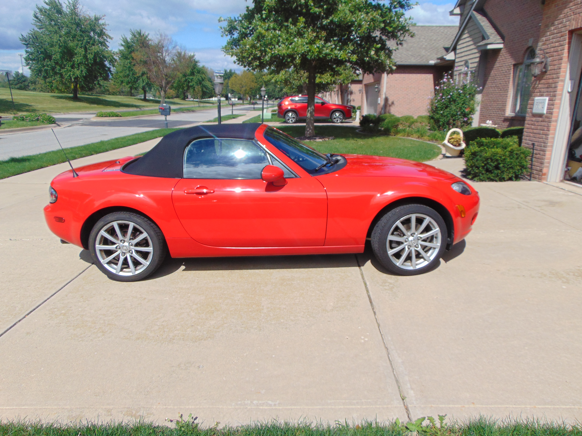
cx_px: 291
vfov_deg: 54.9
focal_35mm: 25
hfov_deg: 69.4
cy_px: 218
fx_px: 420
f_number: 7.7
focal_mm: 4.5
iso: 80
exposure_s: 1/320
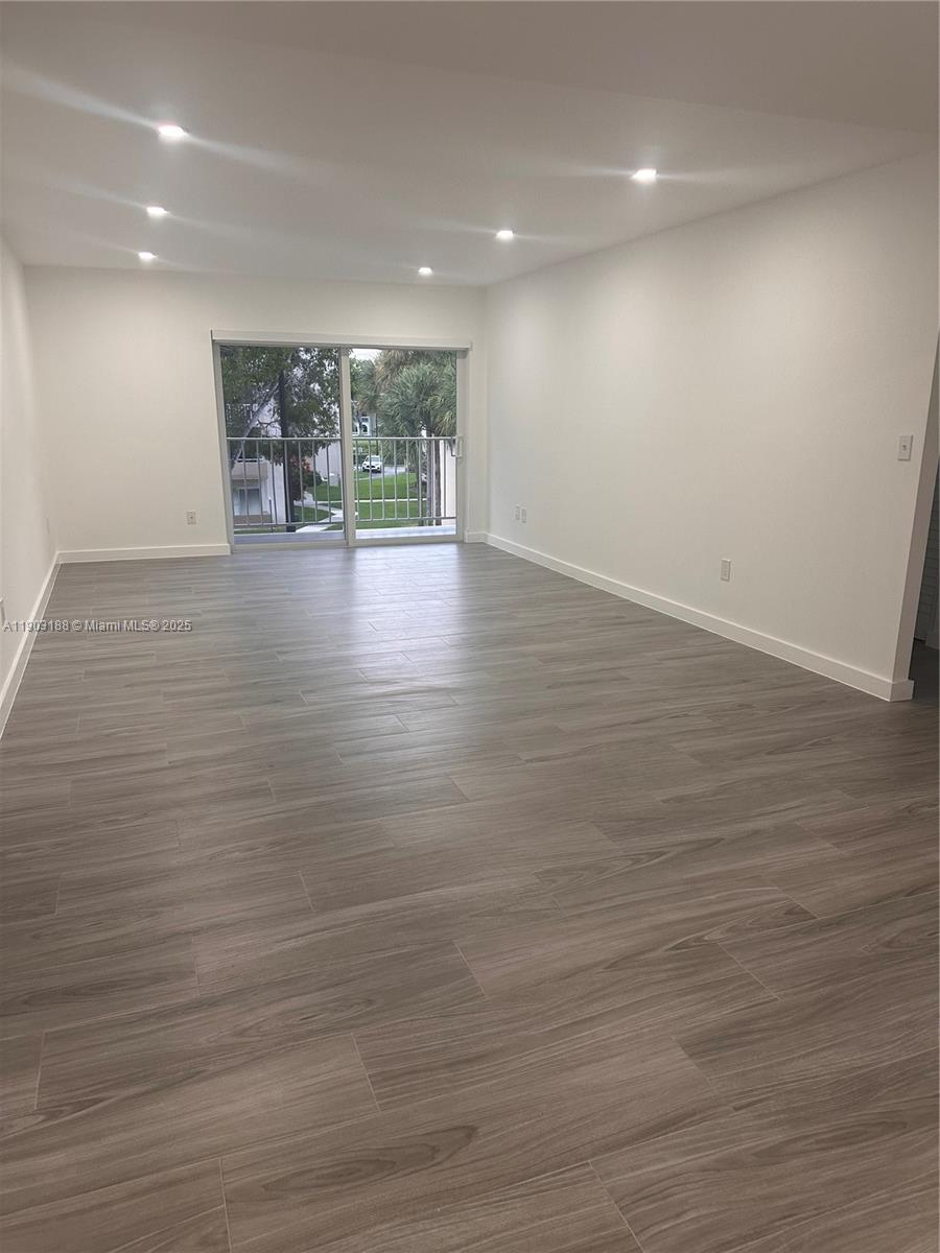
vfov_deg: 71.6
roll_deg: -1.0
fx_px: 869
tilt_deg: -14.6
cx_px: 470
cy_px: 626
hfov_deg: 56.8
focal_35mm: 24
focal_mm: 6.86
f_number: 1.78
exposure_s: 1/121
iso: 160
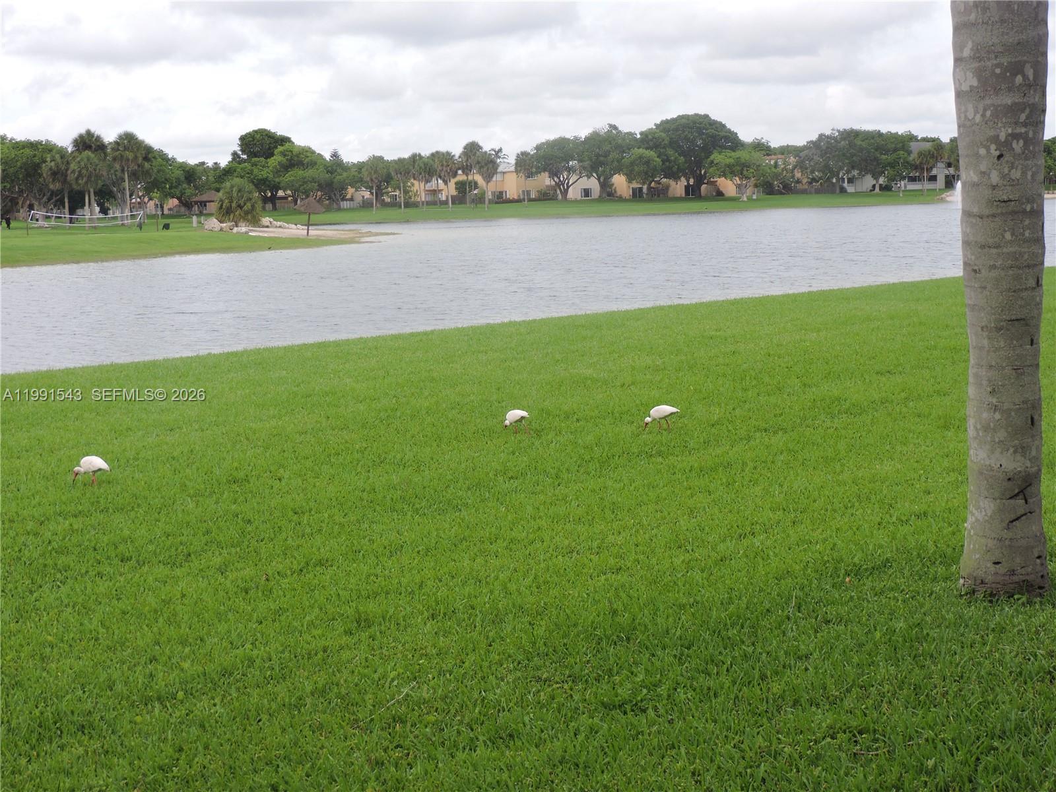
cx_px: 528
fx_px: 1678
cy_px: 396
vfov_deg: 26.6
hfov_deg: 34.9
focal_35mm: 55
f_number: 3.7
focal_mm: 9.8
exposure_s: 1/320
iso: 100
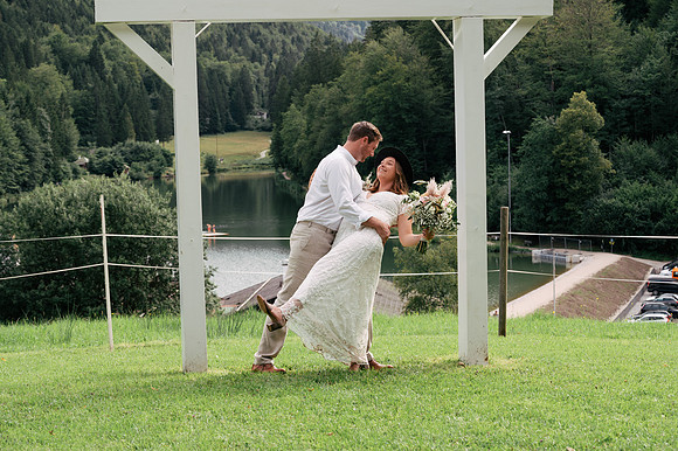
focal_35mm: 75
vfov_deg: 18.2
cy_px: 226
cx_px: 339
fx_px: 1412
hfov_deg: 27.0
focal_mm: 75
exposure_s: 1/250
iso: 500
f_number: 10
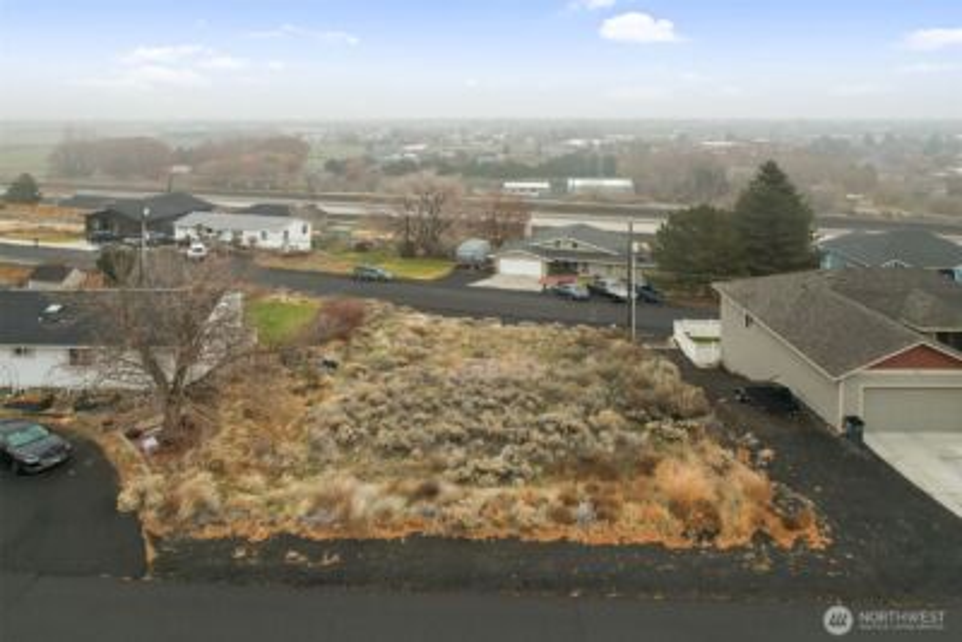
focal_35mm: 22
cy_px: 321
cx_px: 481
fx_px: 588
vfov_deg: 57.3
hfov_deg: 78.6
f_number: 2.8
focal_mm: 8.38
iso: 100
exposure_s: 1/80
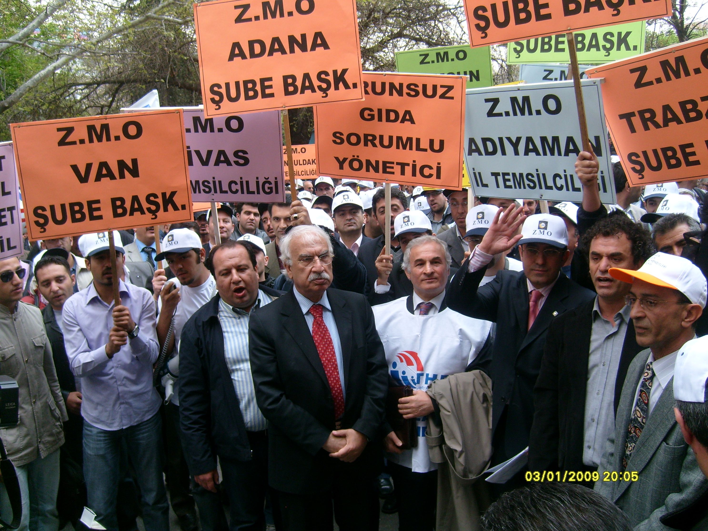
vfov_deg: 40.7
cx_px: 354
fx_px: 716
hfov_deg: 52.6
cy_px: 266
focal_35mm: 35
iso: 80
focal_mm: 5.8
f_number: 2.8
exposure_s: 1/250
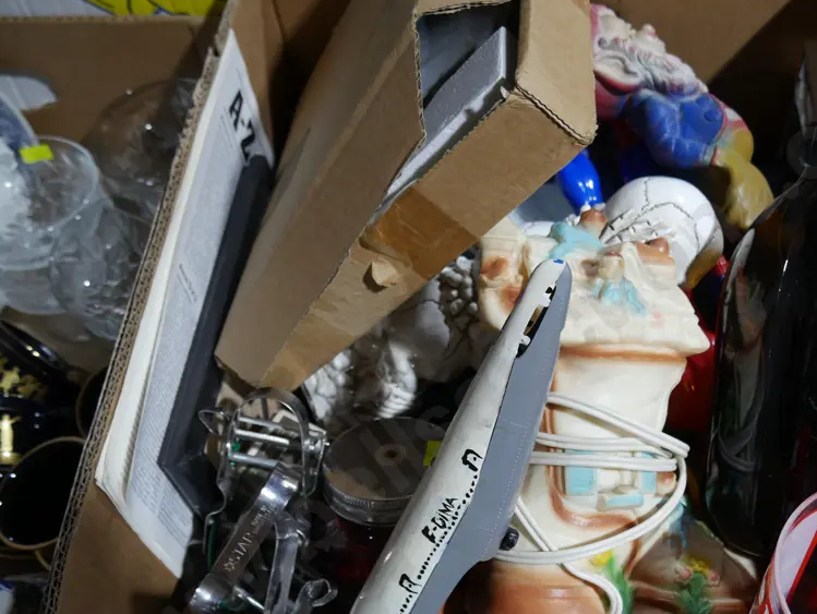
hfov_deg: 45.2
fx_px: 968
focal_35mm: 41
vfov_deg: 35.1
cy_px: 362
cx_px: 532
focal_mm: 15
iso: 400
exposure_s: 1/60
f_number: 4
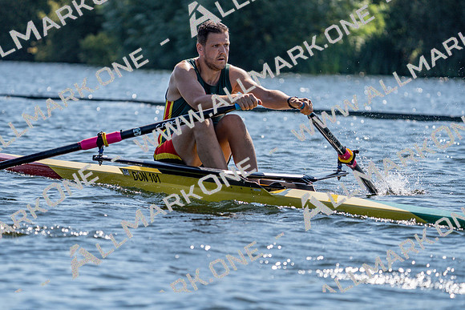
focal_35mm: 252
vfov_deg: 5.5
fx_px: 3256
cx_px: 232
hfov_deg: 8.2
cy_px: 155
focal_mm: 252
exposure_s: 1/1600
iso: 200
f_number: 5.6
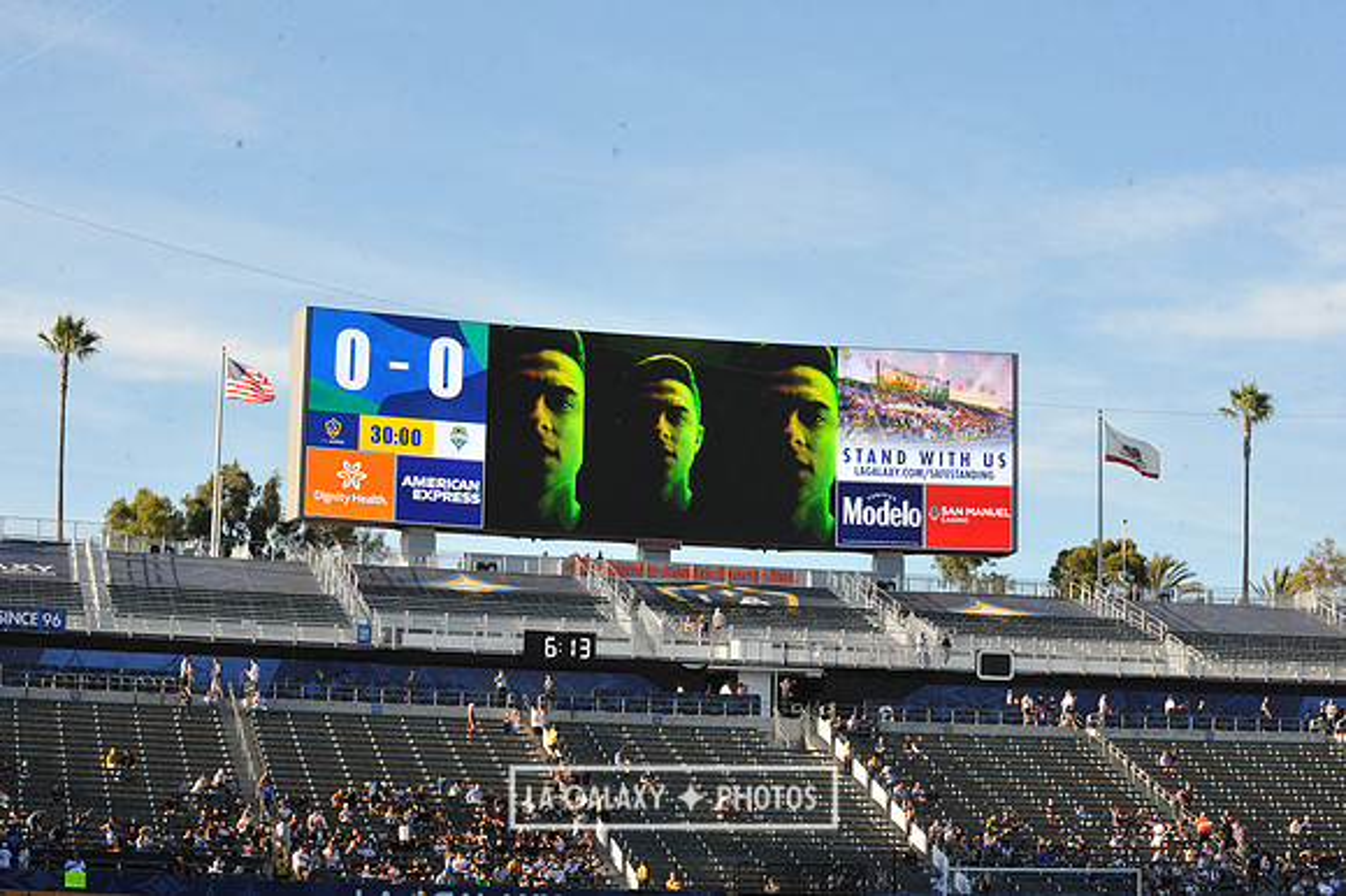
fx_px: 2989
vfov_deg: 17.0
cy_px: 448
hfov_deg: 25.4
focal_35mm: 80
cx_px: 673
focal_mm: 80
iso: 1600
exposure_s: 1/800
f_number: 14
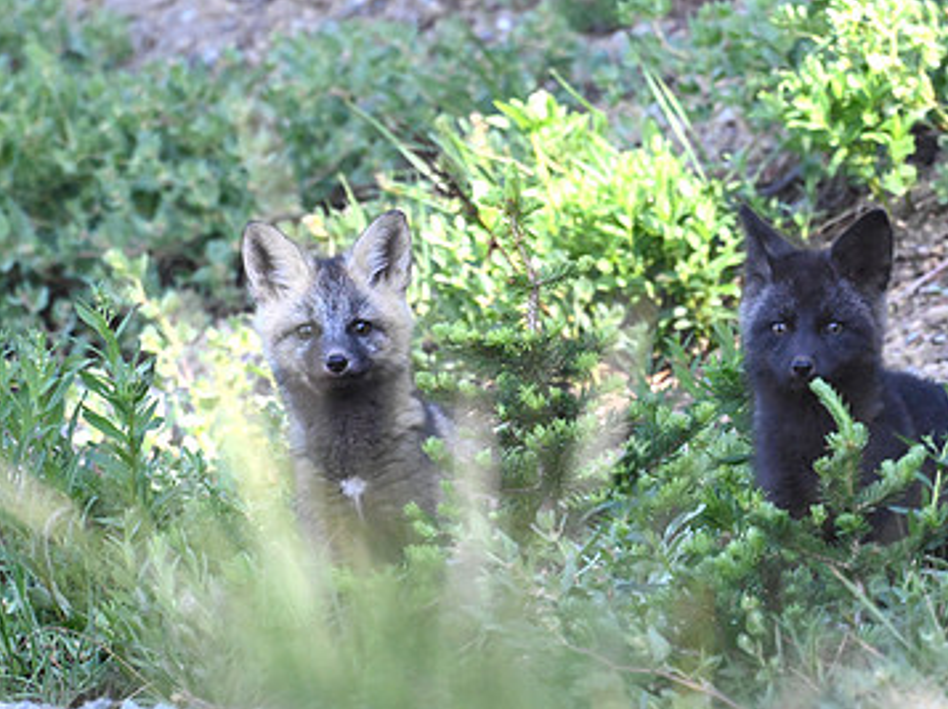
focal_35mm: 1877
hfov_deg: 1.1
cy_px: 333
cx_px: 571
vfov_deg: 0.8
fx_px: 51352
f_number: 13
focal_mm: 1200
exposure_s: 1/500
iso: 6400
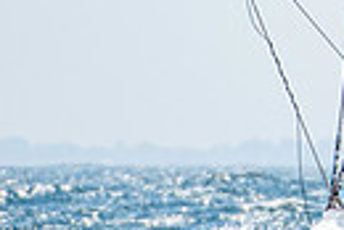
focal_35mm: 2826
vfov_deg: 0.5
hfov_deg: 0.7
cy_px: -114
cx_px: 483
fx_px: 27034
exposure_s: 1/4000
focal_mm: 400
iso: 400
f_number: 5
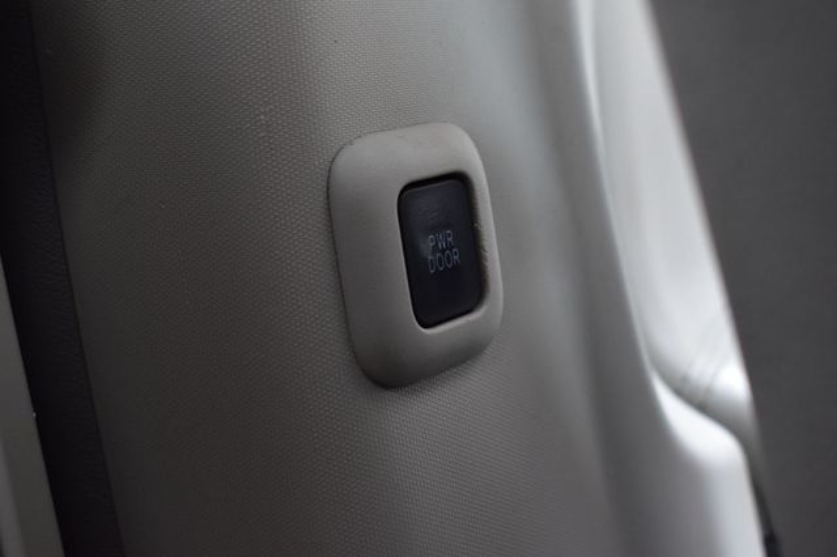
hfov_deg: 35.1
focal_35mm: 57
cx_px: 418
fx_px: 1325
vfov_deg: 23.8
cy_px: 278
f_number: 6.3
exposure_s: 1/15
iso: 560
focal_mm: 38
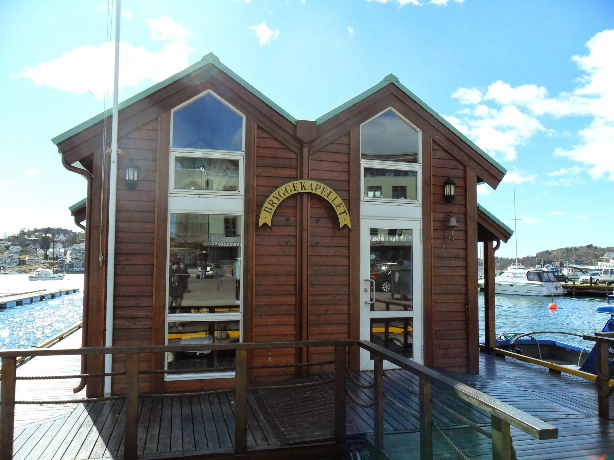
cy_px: 230
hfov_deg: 65.3
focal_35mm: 27
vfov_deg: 51.4
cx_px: 307
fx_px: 479
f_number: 3.5
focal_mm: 4.9
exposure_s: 1/750
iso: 100
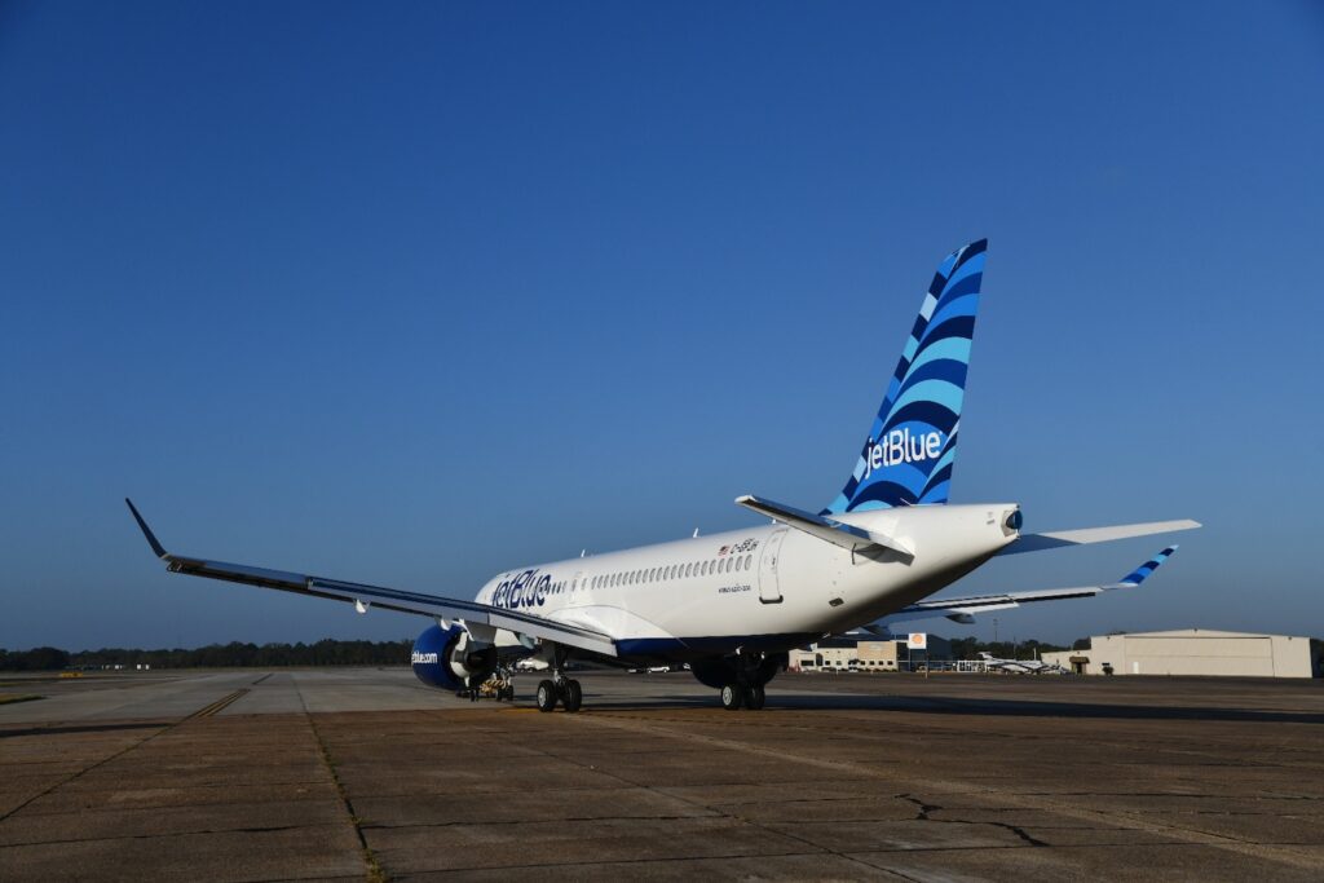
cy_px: 442
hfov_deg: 44.5
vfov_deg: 30.5
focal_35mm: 44
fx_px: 1618
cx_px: 662
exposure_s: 1/5000
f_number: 5.6
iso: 400
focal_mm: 44
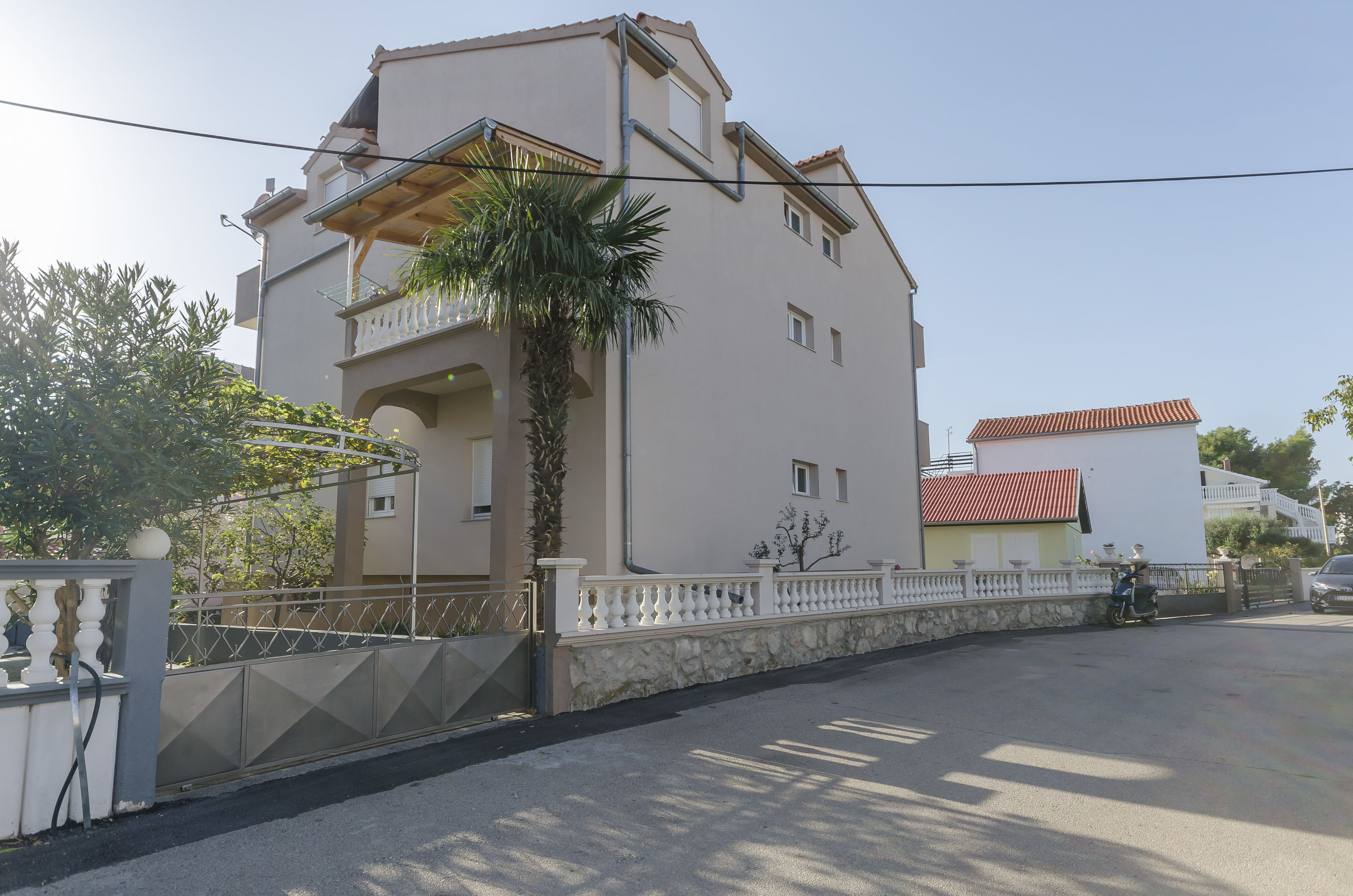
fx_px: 731
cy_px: 448
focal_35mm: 20
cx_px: 676
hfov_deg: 85.5
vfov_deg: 63.0
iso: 100
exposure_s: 1/250
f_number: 8
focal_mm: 13
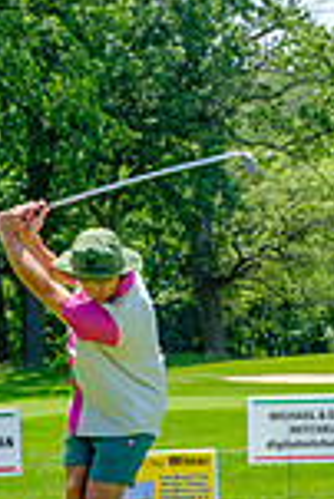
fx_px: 2777
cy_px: 367
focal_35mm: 200
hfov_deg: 6.9
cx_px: 202
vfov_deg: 10.3
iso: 200
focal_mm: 44.4
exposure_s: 1/250
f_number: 6.4
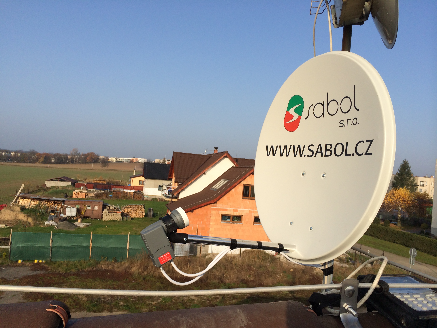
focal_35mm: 30
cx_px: 218
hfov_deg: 60.0
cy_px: 164
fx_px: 379
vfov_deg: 46.8
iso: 32
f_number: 2.2
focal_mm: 4.12
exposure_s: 1/2283
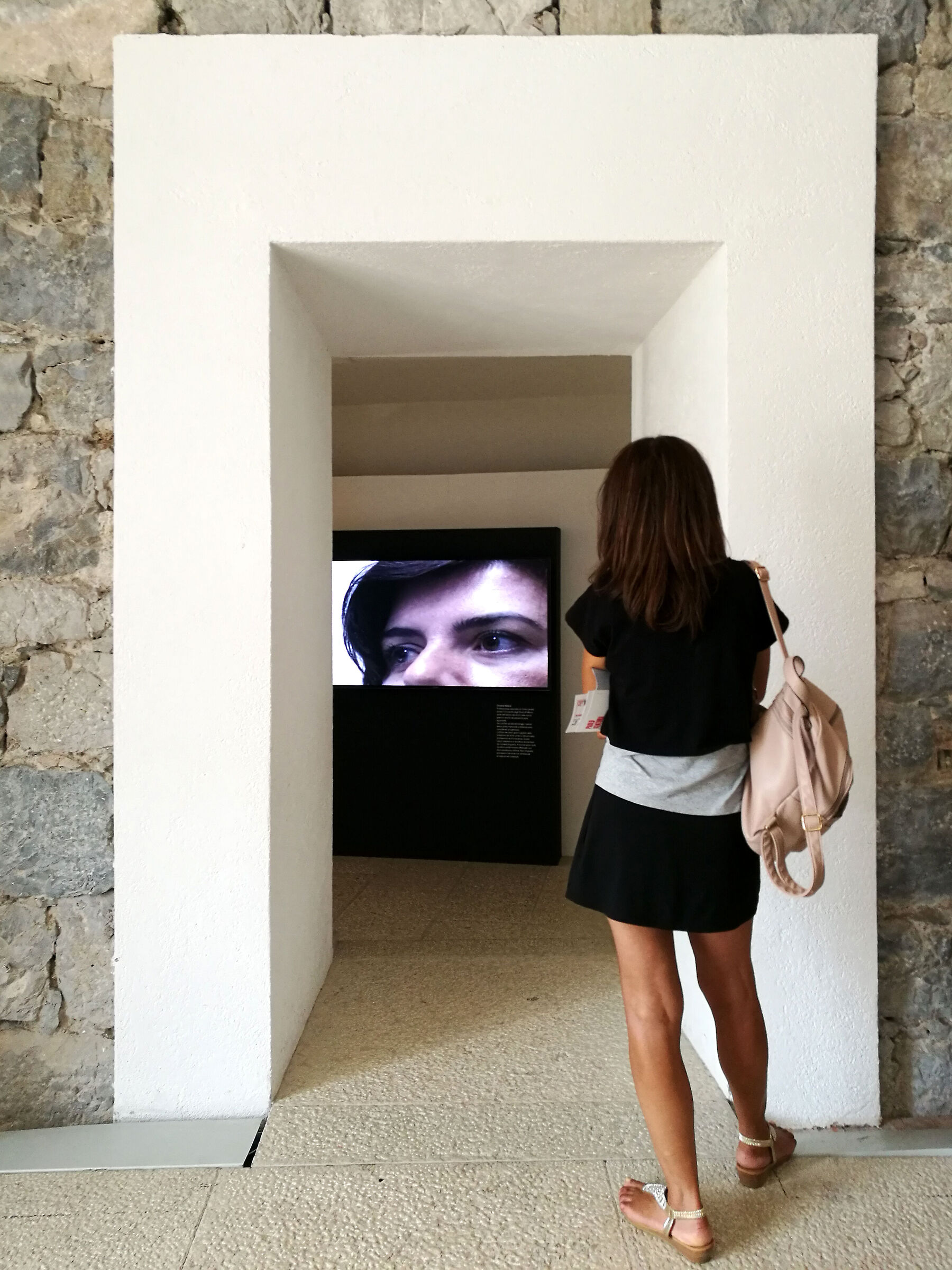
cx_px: 476
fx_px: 990
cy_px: 635
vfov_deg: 65.3
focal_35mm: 27
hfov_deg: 51.4
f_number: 2.2
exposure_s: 1/40
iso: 200
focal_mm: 4.5
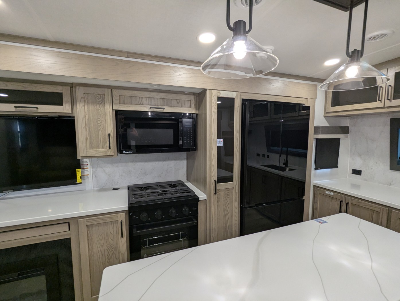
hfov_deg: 94.4
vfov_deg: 78.2
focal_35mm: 16
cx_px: 200
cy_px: 150
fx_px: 185
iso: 181
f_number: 2.2
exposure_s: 1/69.9
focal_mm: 2.35
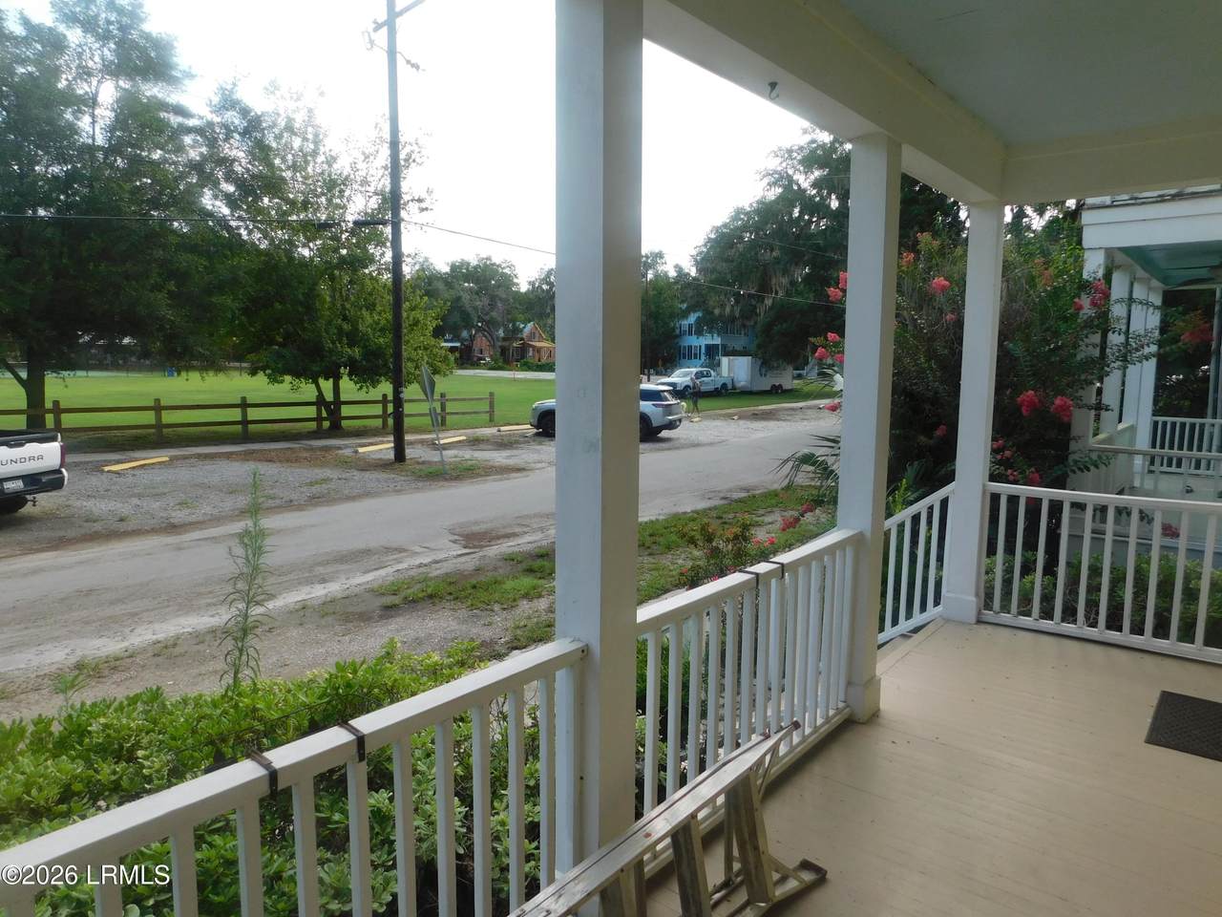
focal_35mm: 23
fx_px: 812
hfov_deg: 73.9
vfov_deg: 58.9
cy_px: 458
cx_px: 611
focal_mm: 4
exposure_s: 1/640
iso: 125
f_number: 3
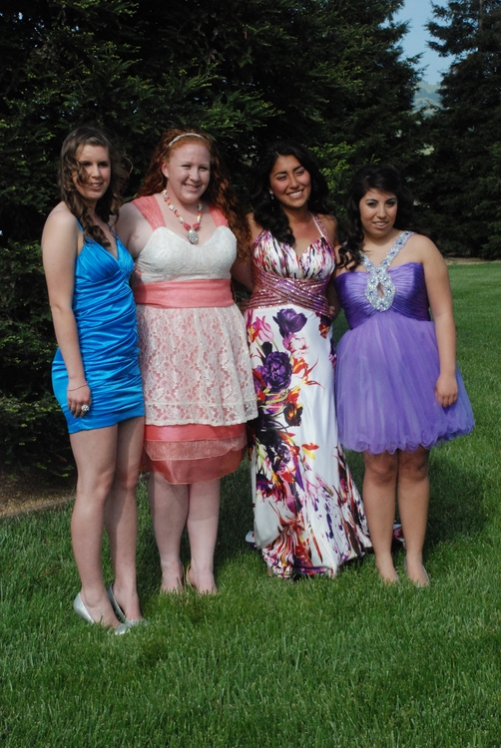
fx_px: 1374
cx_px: 250
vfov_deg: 30.5
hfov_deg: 20.7
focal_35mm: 66
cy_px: 374
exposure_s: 1/800
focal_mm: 44
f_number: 14
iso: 1600
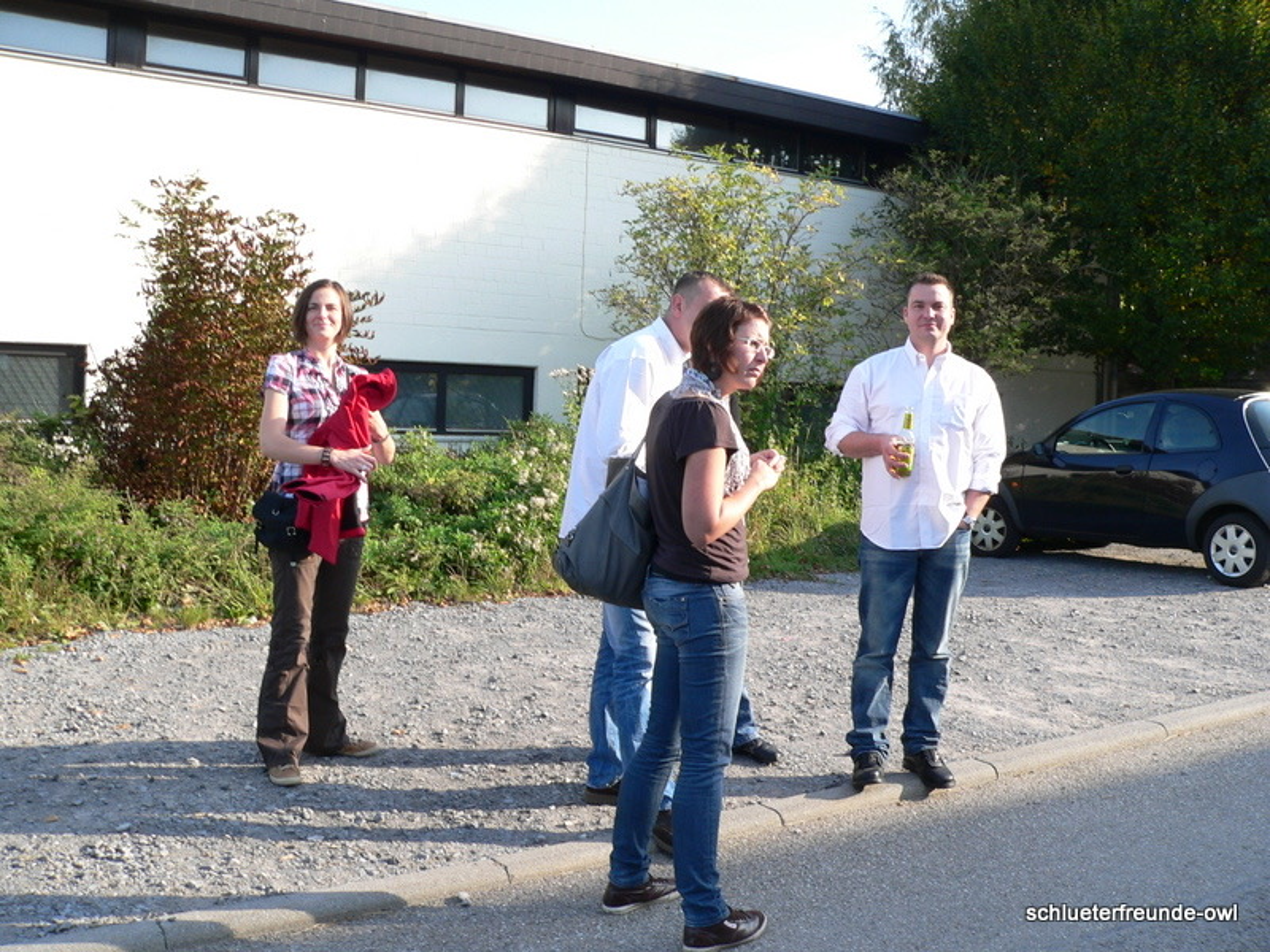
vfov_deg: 39.7
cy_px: 476
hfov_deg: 51.4
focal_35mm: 36
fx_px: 1321
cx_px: 635
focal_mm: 6
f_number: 4
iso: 80
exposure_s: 1/160
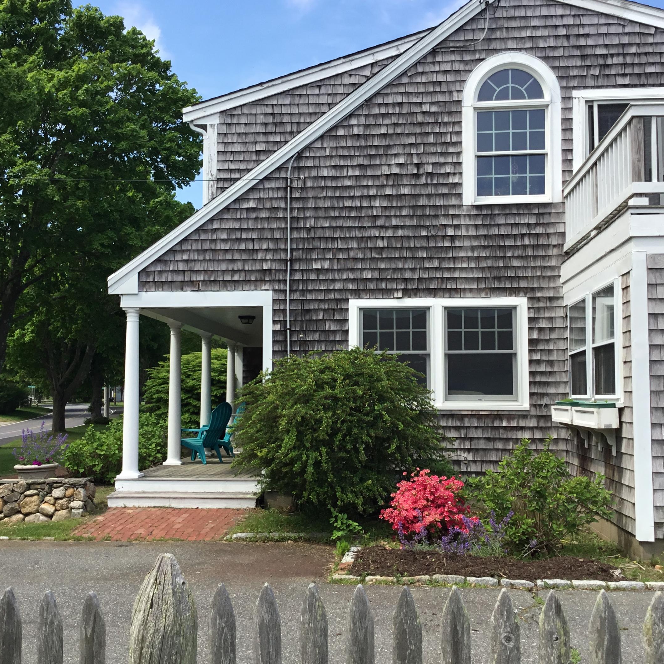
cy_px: 334
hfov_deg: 42.8
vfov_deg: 42.8
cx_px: 320
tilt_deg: +3.1
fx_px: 846
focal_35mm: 39
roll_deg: +0.8
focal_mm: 3.3
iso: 25
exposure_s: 1/783
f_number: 2.4
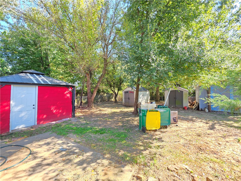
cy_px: 90
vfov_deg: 89.9
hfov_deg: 106.2
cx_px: 120
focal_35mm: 13
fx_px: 91
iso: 40
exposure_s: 1/120
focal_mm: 2.2
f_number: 1.9
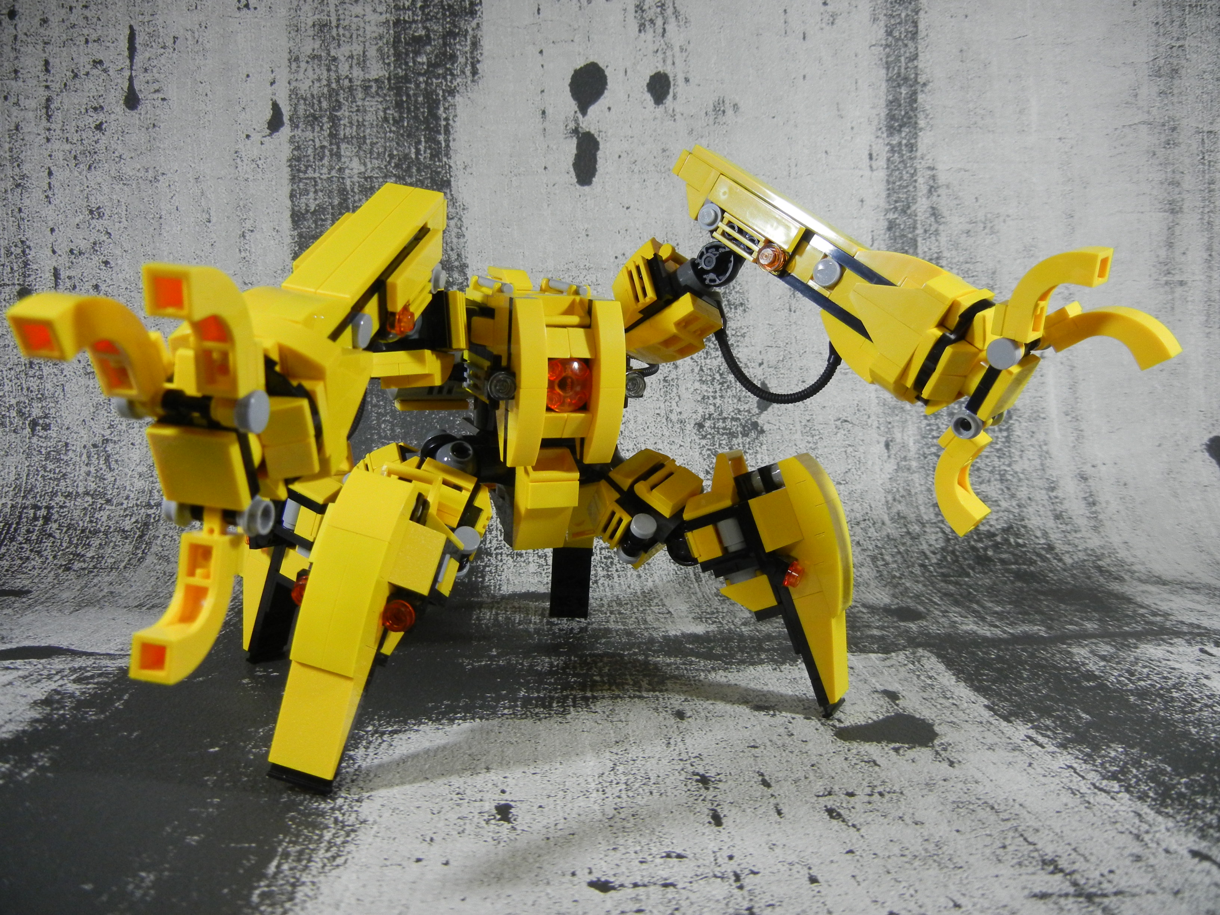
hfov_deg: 60.0
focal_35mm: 30
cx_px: 610
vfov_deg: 46.8
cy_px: 458
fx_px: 1057
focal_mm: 5.4
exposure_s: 1/57
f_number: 3.5
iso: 400
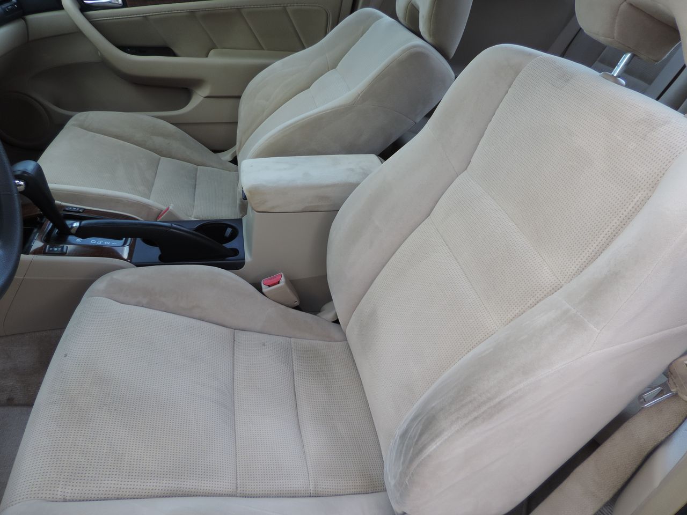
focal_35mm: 24
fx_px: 476
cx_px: 344
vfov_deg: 56.8
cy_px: 258
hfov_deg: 71.6
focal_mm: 4.3
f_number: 3
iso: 80
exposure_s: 1/80
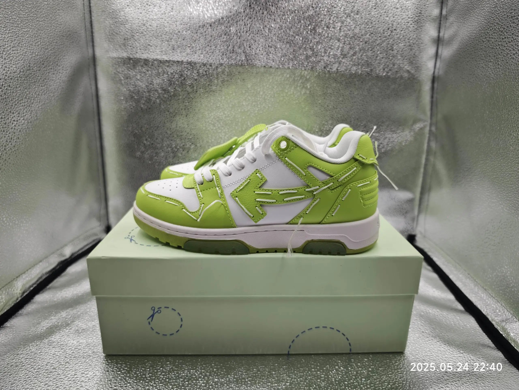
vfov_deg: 58.9
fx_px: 345
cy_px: 195
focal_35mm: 23
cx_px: 260
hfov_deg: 73.9
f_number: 1.44
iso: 64
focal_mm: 6.68
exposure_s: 1/100
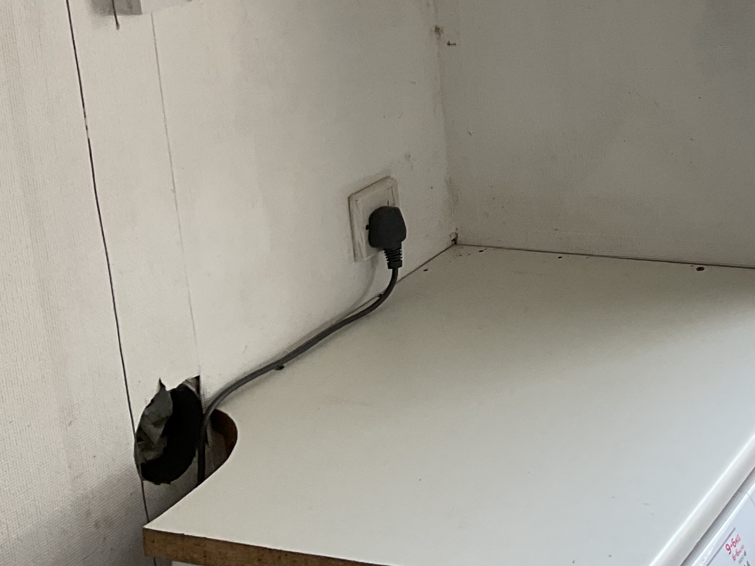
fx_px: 1592
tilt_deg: -12.3
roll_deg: +1.2
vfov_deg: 19.6
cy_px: 12
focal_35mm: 73
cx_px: 938
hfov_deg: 23.9
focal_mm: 3
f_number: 1.8
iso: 20
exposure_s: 1/100
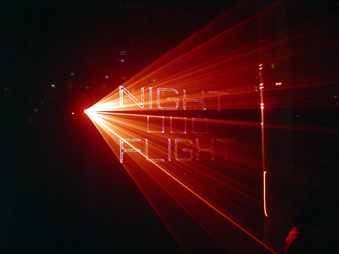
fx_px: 392
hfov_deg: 46.8
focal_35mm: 40
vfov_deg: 35.9
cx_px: 170
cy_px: 127
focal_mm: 8.4
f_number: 2.8
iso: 200
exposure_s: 1/2
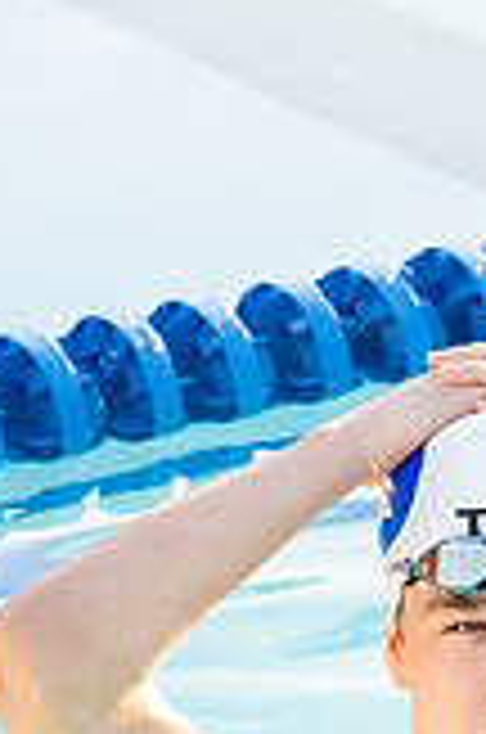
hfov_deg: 4.1
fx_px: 6751
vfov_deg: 6.2
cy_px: 851
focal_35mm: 332
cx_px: 504
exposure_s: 1/5000
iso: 3200
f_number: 5.6
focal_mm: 120
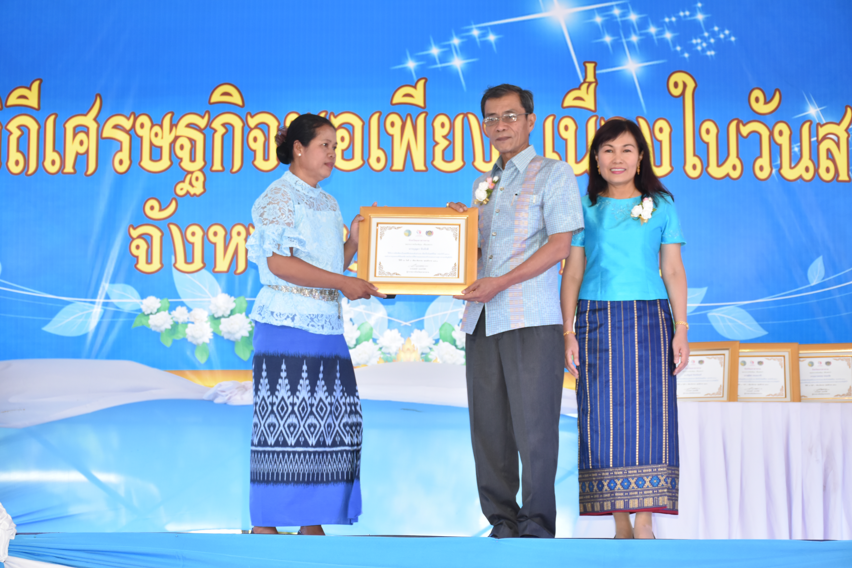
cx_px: 426
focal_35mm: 75
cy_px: 284
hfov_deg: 27.0
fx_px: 1775
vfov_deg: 18.2
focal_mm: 50
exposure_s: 1/200
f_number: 6.3
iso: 800
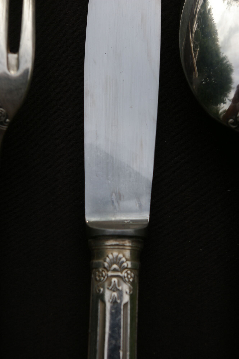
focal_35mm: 82
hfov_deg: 16.5
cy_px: 180
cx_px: 120
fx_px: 823
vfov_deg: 24.6
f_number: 9.5
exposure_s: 1/180
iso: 200
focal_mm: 55
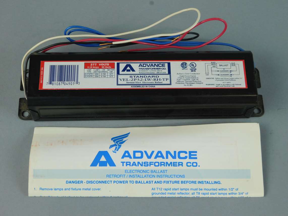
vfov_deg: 24.8
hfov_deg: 32.7
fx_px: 491
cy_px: 108
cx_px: 144
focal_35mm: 59
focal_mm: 10.4
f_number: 4
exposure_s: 1/40
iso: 125
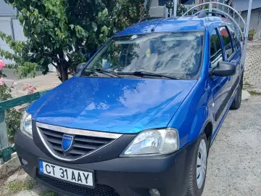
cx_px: 130
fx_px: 188
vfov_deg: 54.9
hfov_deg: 69.4
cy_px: 98
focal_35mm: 25
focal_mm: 4.65
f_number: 1.8
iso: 50
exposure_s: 1/712
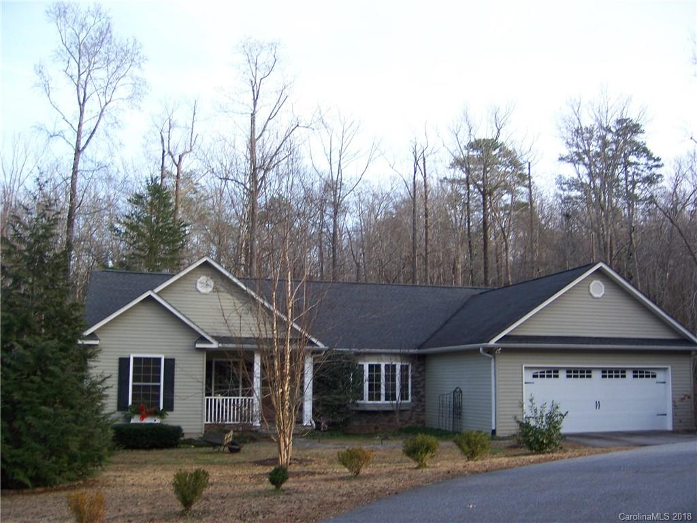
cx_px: 348
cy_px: 262
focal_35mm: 36
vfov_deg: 39.7
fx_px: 725
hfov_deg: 51.4
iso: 80
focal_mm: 6.2
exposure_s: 1/200
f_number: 2.8
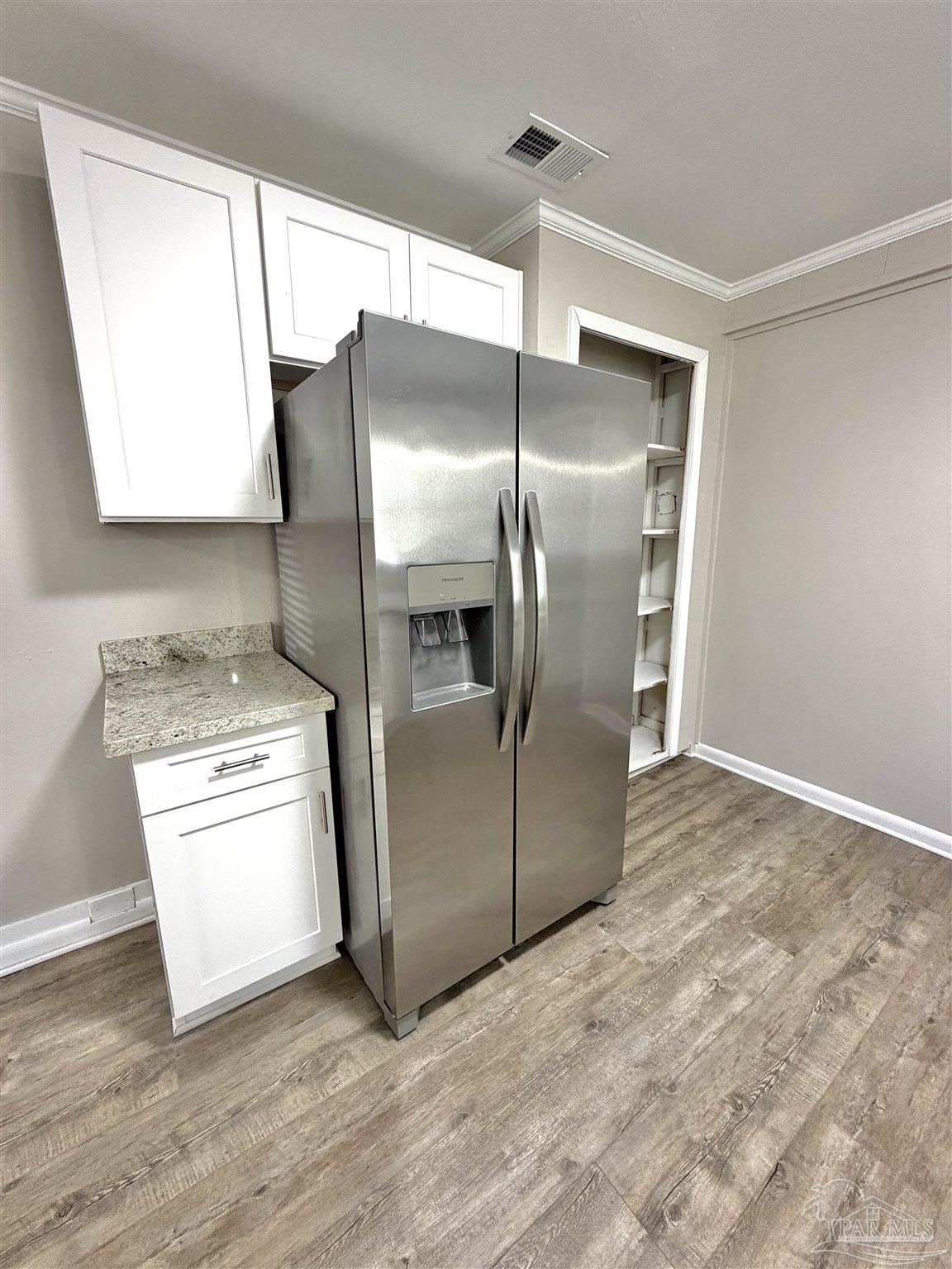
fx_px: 513
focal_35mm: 14
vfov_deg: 102.1
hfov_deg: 85.7
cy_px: 634
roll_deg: -0.1
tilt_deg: -11.7
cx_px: 476
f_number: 2.2
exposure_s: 1/60
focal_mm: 2.22
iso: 200
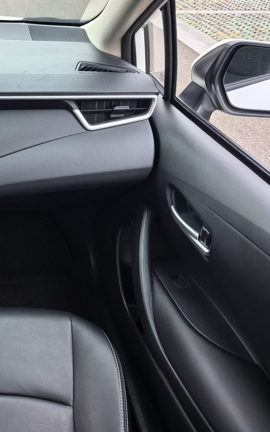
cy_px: 216
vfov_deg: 56.7
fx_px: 400
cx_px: -14
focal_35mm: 34
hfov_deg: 33.4
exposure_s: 1/100
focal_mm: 6.98
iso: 640
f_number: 1.4
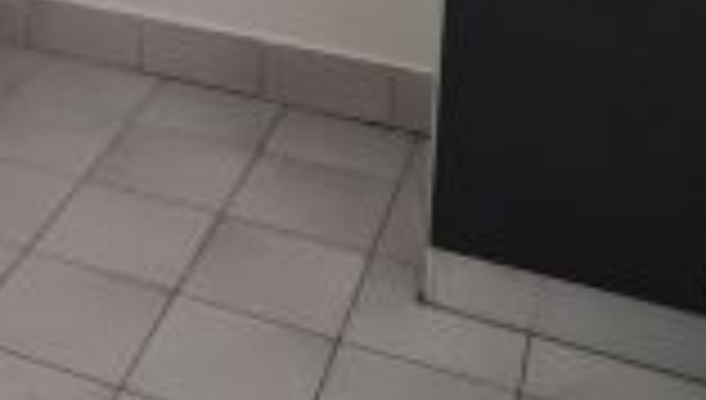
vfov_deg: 14.7
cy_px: -328
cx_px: -72
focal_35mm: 72
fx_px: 1350
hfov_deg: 26.9
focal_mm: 2.2
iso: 400
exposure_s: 1/33
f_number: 2.2
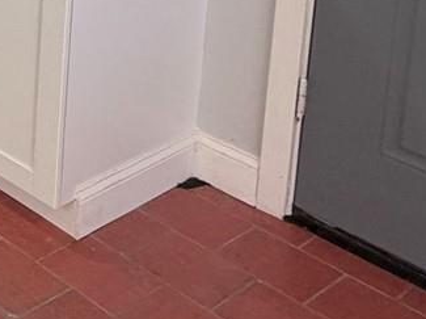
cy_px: -209
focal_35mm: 69
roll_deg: +0.0
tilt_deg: -8.3
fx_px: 848
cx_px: -291
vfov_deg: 18.0
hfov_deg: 21.3
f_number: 2.2
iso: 200
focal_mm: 2.22
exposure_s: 1/60
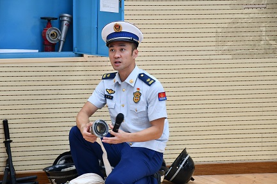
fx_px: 1199
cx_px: 119
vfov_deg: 8.8
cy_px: 101
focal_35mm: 156
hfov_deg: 13.2
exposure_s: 1/90
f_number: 5.3
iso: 640
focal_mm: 90
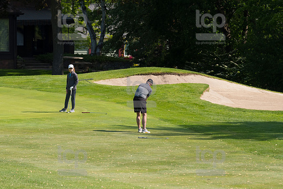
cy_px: 94
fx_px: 2357
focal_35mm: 300
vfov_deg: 4.6
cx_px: 142
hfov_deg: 6.9
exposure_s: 1/1600
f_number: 5.6
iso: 320
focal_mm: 200
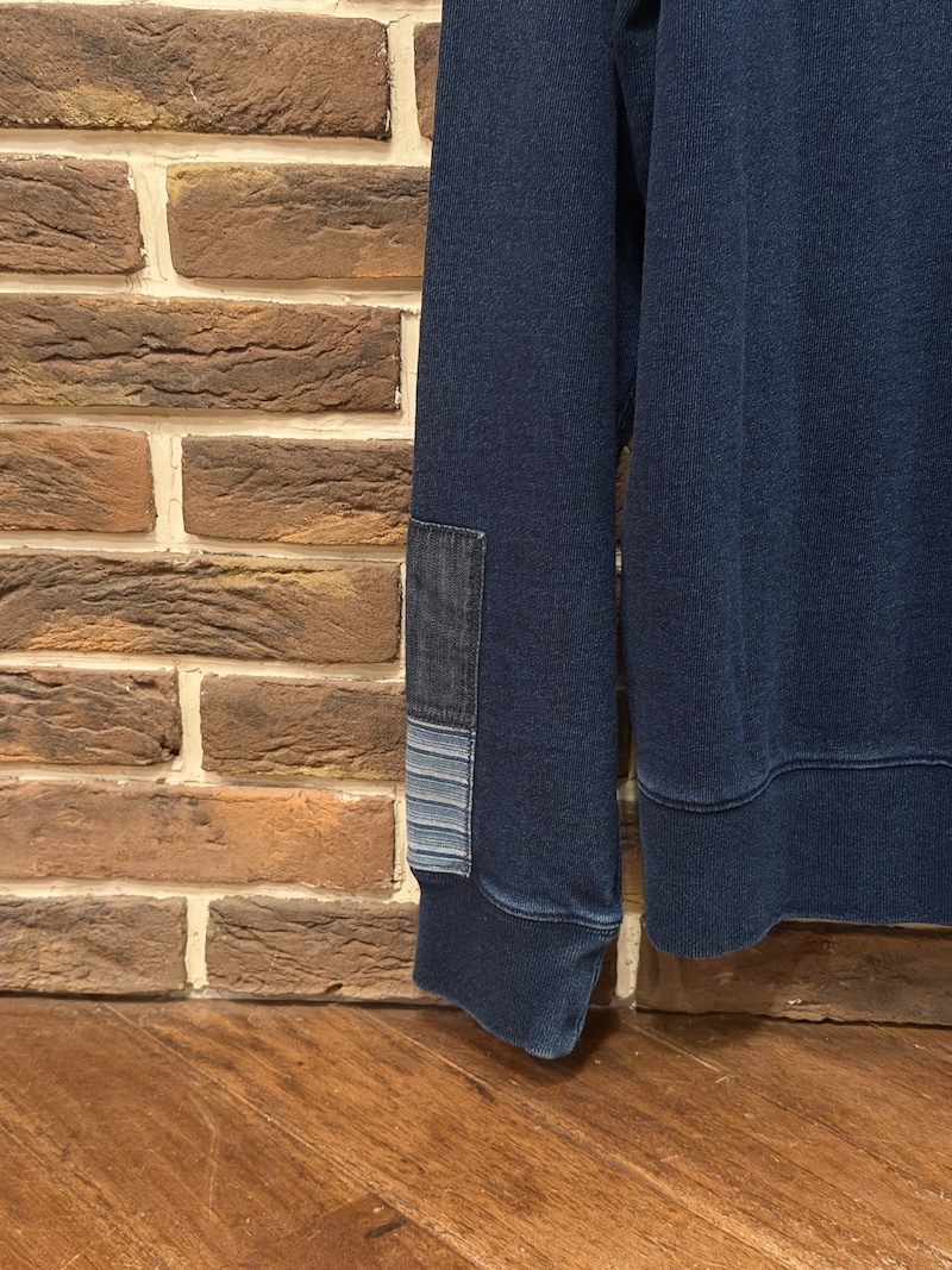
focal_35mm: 48
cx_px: 476
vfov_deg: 39.7
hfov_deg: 30.3
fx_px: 1760
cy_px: 635
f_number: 1.78
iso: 800
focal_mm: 6.76
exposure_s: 1/30
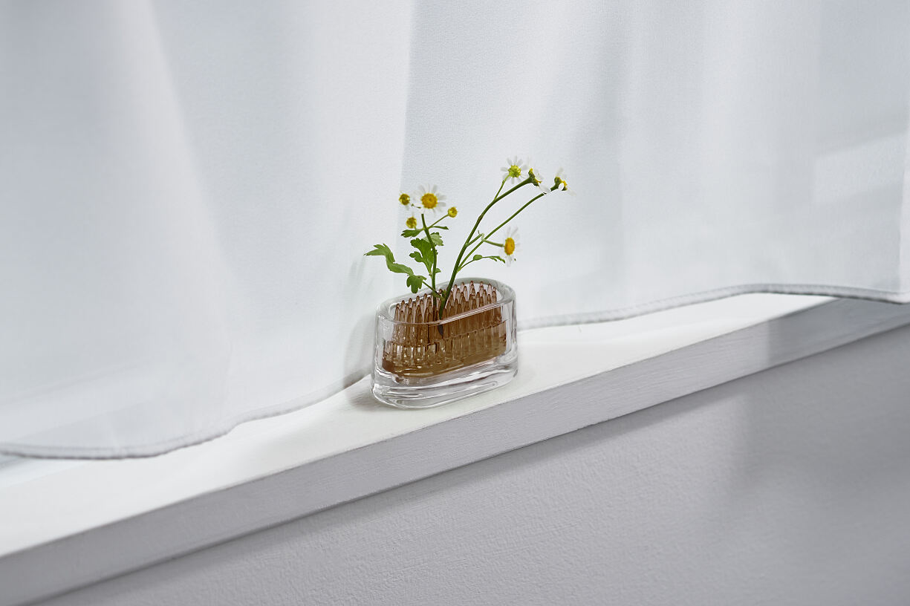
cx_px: 455
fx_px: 3967
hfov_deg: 13.1
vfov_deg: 8.7
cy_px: 303
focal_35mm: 157
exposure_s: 1/60
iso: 100
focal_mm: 105
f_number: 4
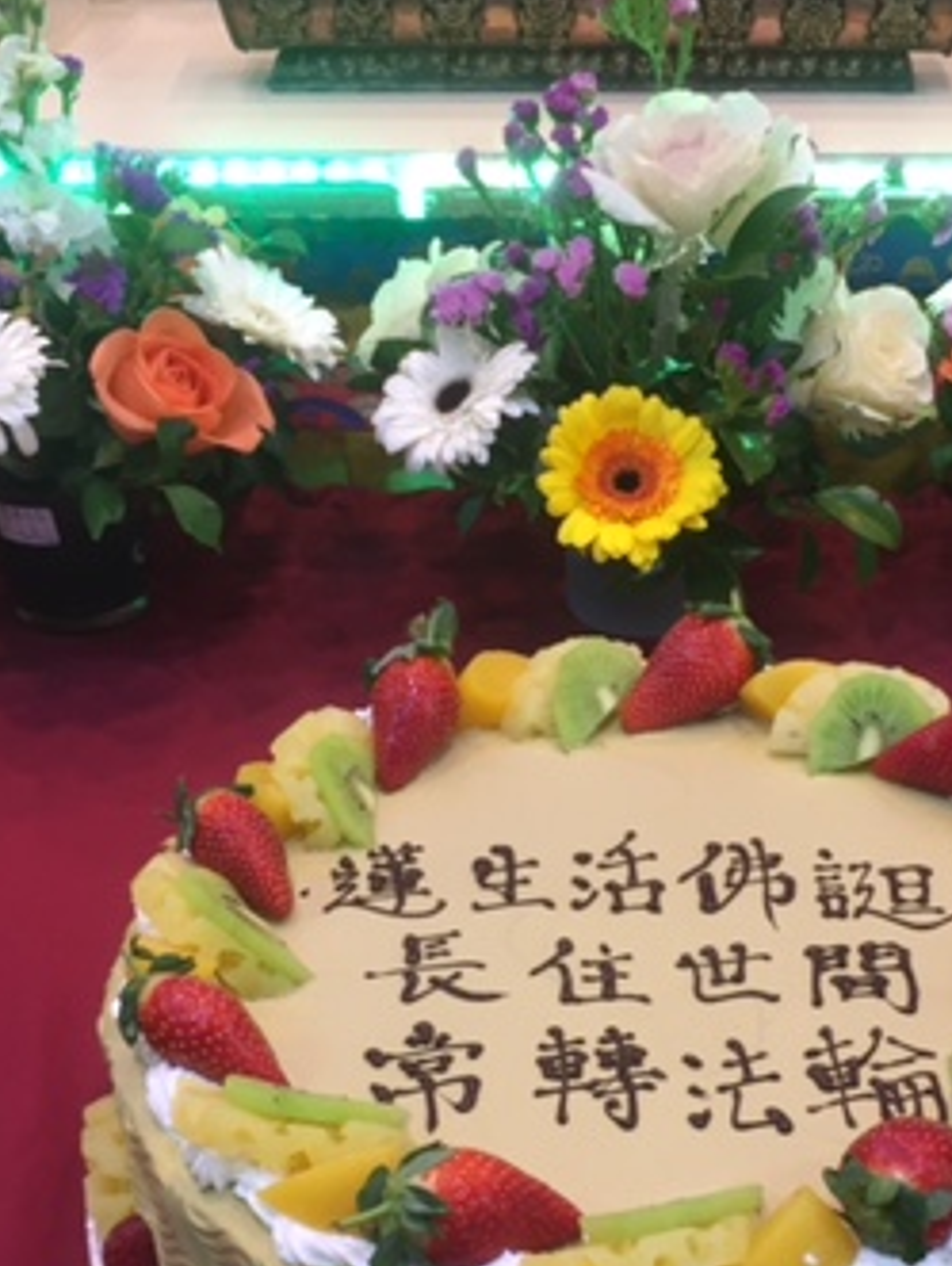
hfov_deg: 26.1
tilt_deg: -37.7
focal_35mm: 56
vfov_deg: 33.8
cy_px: 903
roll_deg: -2.3
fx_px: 2050
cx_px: 593
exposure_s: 1/33
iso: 80
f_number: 2.2
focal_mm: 4.15
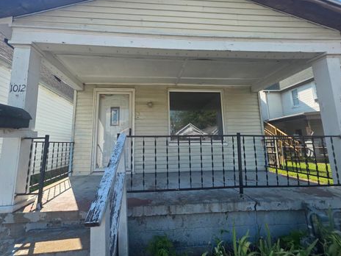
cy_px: 126
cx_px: 159
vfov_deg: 85.7
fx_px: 138
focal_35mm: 14
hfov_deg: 101.9
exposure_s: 1/857
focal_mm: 2.2
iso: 40
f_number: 1.9
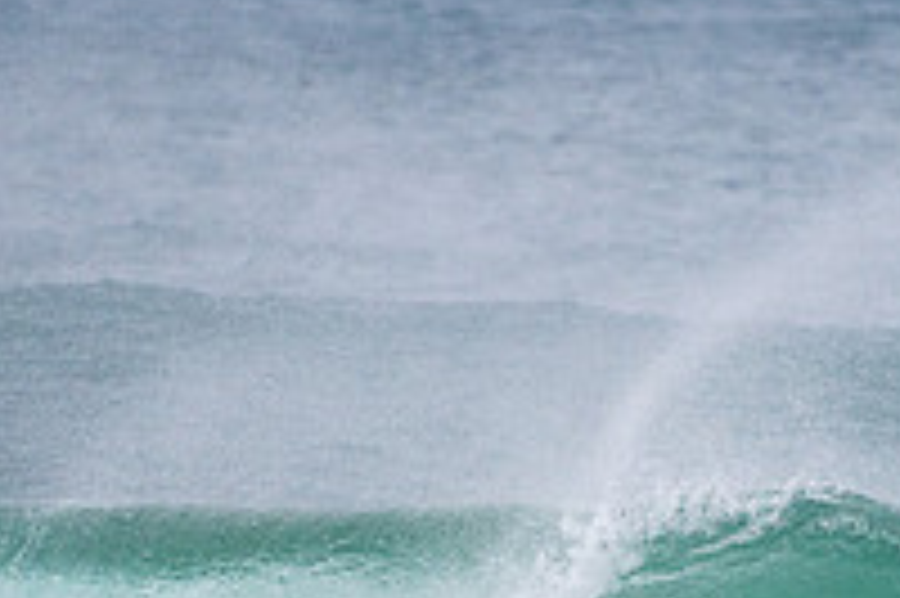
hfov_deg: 1.4
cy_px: 807
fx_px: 36244
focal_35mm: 1451
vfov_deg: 0.9
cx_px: 652
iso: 800
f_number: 5.6
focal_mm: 500
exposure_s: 1/1250
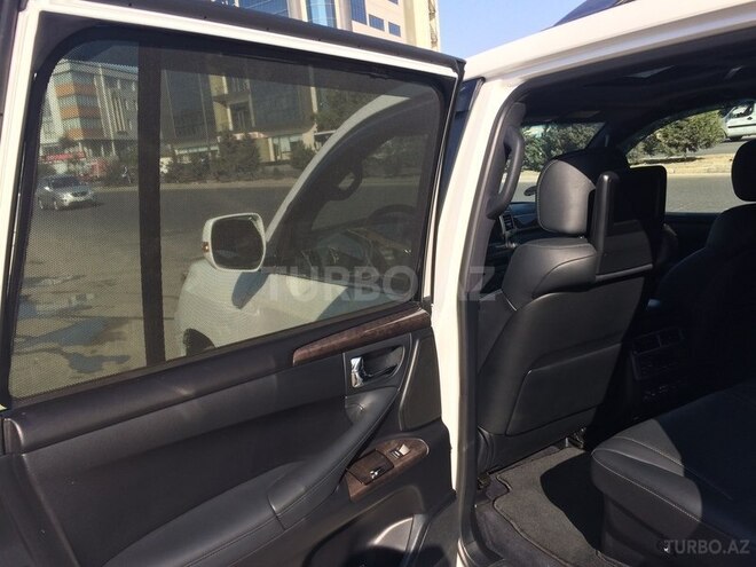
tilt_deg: -9.4
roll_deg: +6.9
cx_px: 378
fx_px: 633
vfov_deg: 48.2
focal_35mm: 29
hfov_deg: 61.7
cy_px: 284
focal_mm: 4.15
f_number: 2.2
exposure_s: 1/977
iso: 32
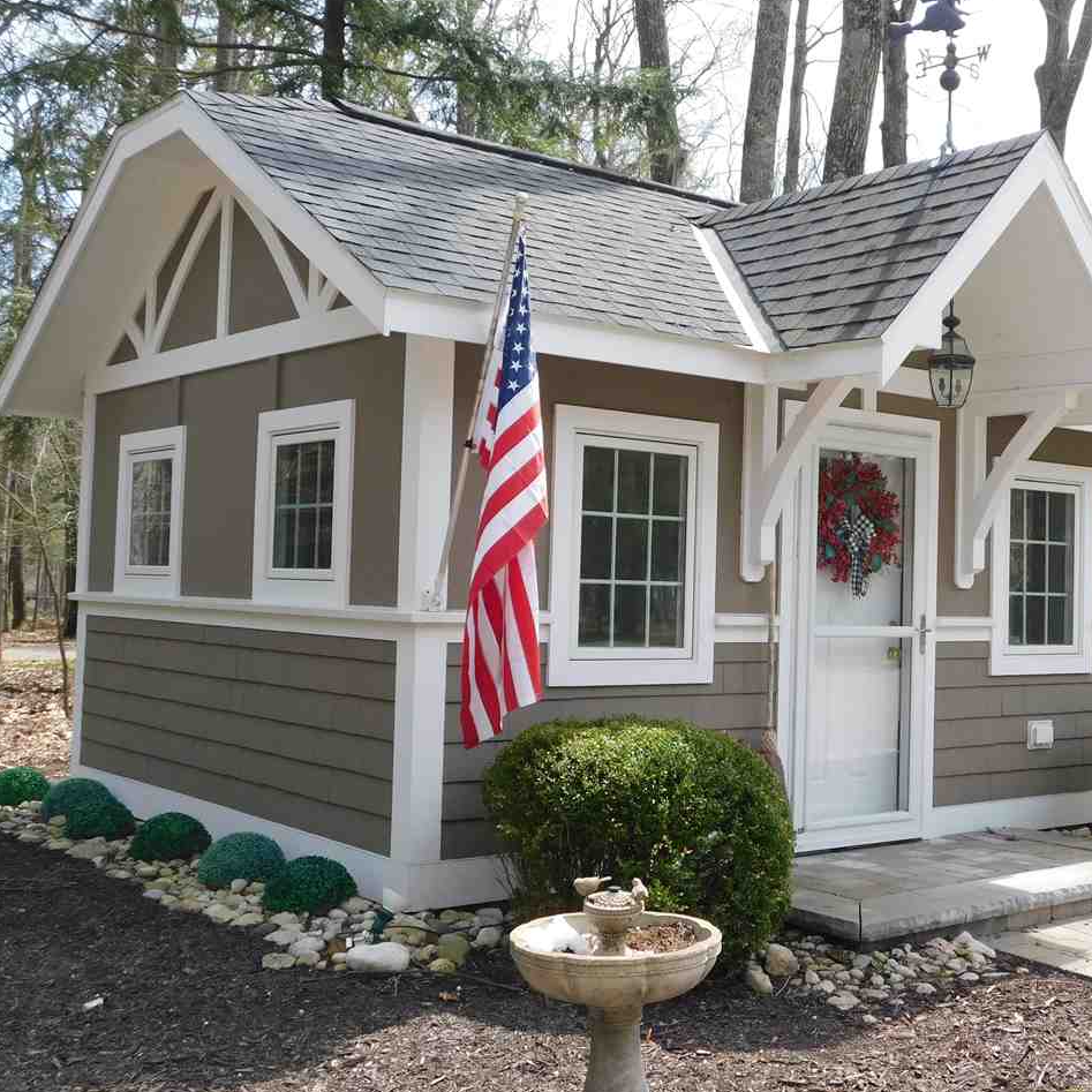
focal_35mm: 43
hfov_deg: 38.8
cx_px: 715
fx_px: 1535
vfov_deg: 39.2
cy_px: 545
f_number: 3.5
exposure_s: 1/400
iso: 125
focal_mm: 6.3
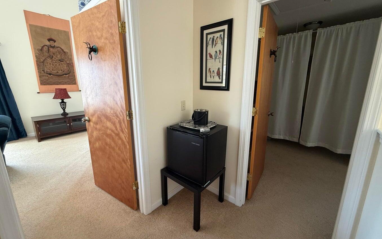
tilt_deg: -12.1
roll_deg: -0.4
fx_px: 156
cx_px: 192
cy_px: 114
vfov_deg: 74.7
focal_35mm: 15
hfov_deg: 101.5
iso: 160
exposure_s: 1/60
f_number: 2.2
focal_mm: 2.22
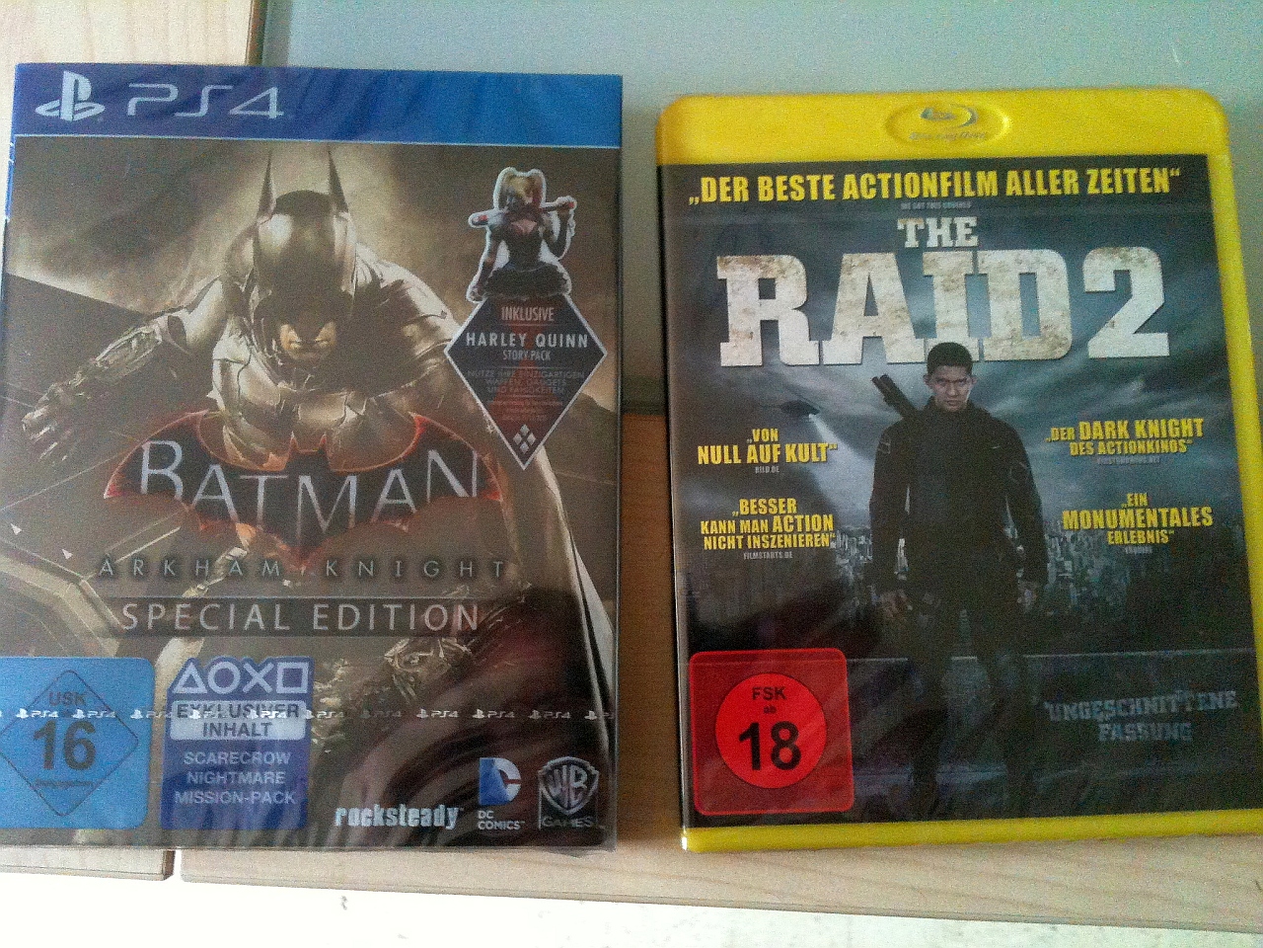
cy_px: 474
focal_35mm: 35
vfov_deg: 40.7
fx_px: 1277
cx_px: 632
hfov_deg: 52.6
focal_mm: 3.85
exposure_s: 1/15
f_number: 2.8
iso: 320
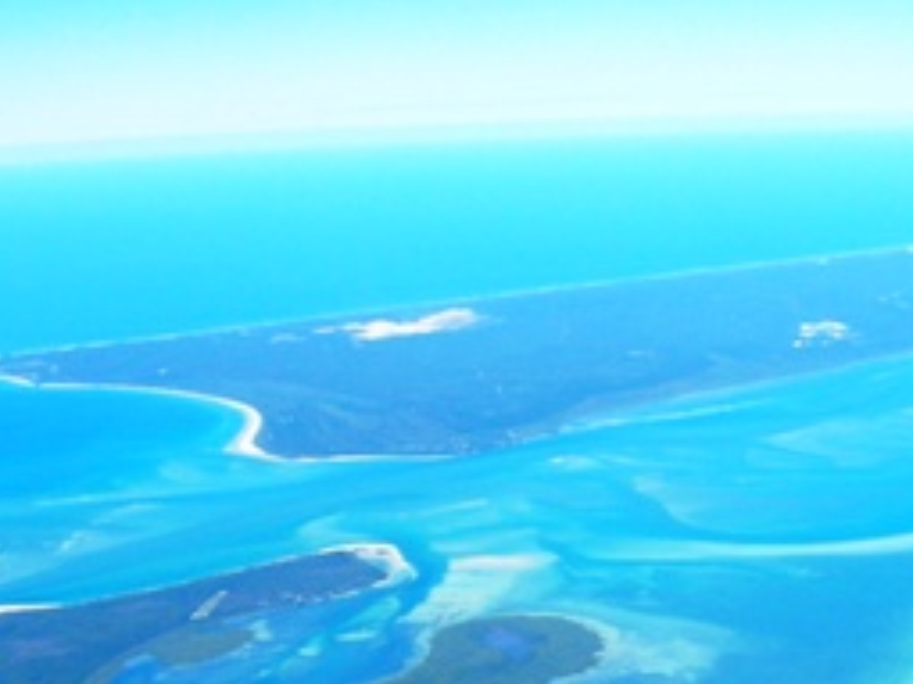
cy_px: 745
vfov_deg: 17.8
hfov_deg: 24.2
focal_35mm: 80
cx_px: 661
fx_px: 2109
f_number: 4.9
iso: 50
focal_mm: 5.7
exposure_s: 1/169
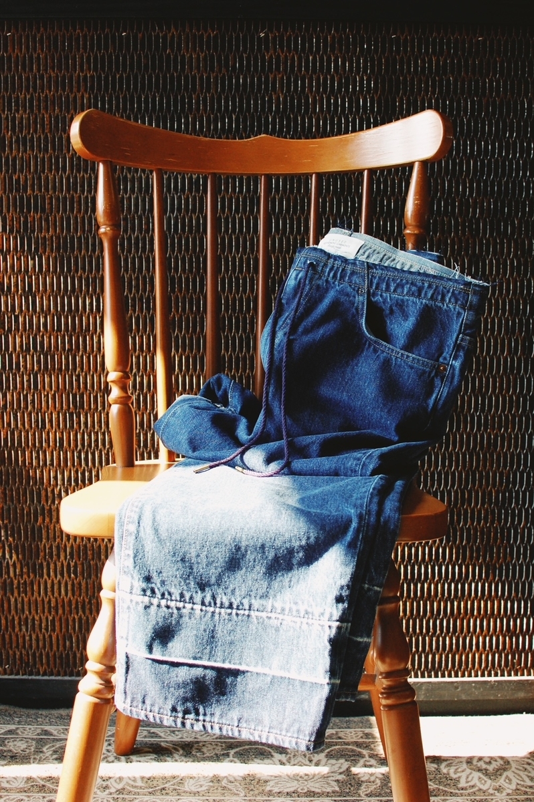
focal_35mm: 52
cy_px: 401
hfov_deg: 25.7
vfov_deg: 37.9
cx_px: 267
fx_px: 1170
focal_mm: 35
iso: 800
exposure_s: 1/125
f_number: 5.6
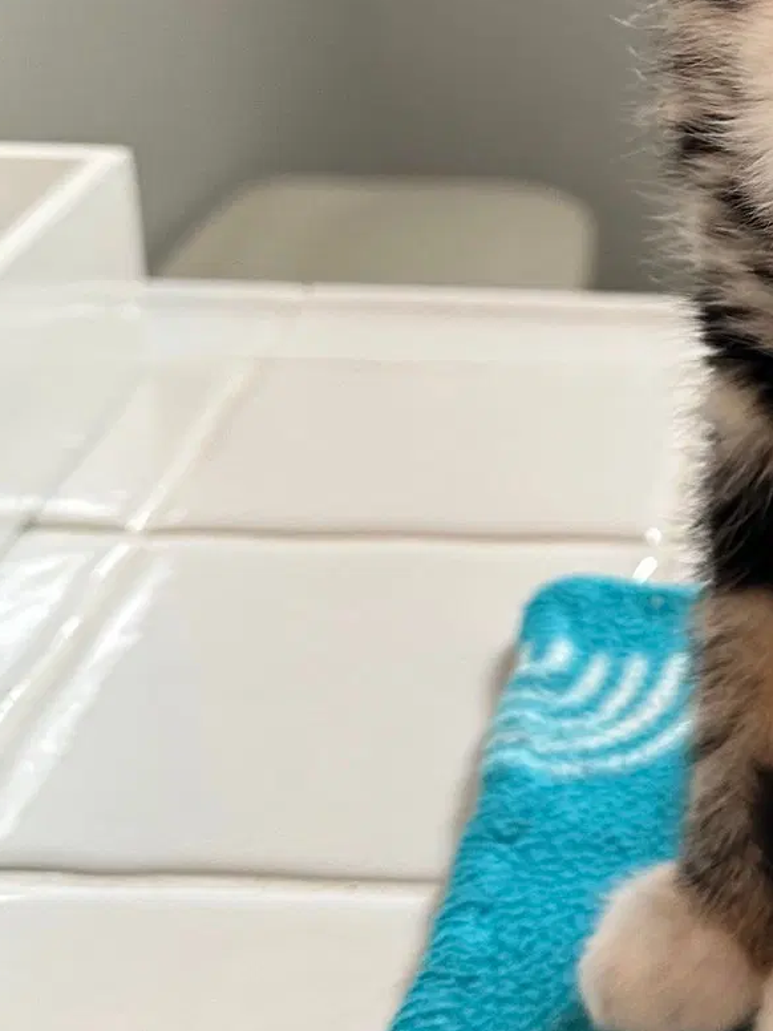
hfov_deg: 20.2
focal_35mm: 66
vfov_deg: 28.7
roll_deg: -6.0
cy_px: 188
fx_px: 1965
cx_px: 1029
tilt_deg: -21.1
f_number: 1.78
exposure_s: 1/60
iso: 320
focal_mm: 6.86
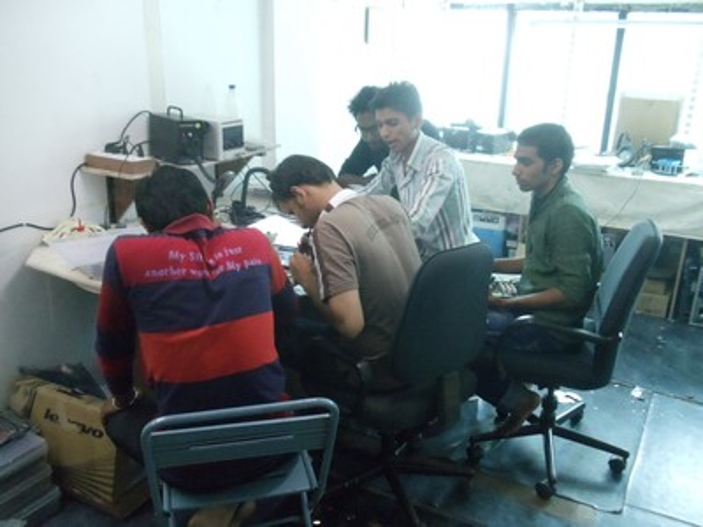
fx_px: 894
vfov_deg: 32.9
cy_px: 264
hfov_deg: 42.9
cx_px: 352
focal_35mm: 44
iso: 800
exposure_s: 1/40
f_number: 3.5
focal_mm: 6
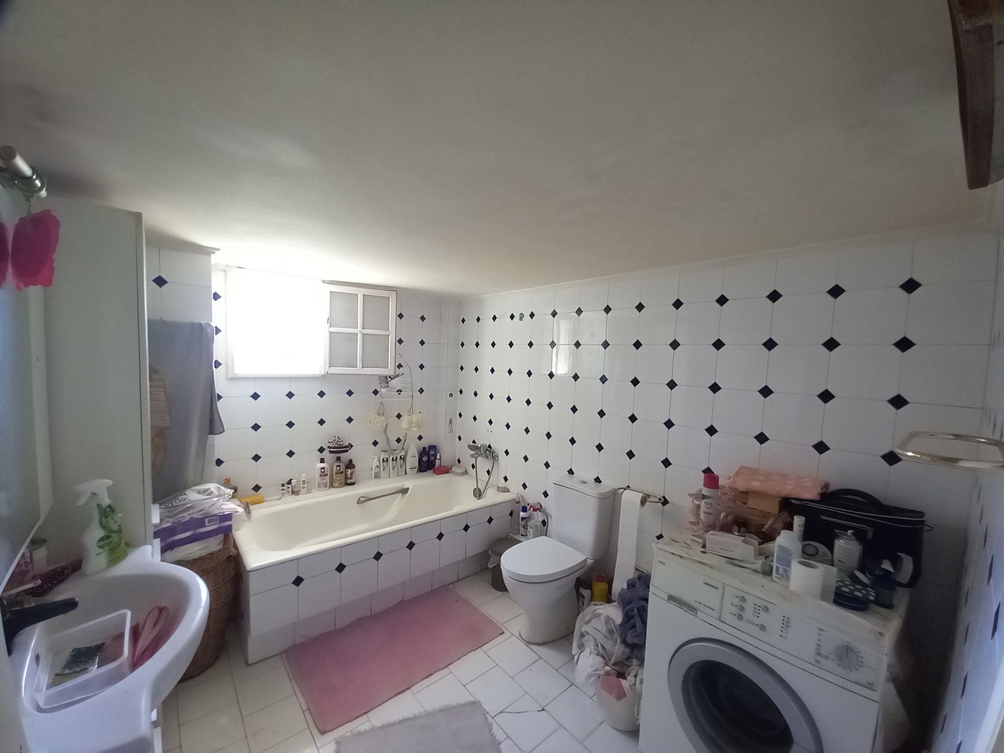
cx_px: 502
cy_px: 376
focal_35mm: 13
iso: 125
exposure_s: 1/50
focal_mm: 1.13
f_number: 2.2
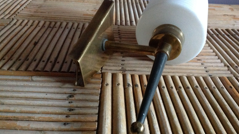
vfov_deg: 30.4
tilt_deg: -28.0
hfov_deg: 51.6
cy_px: 62
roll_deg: -3.4
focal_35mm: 39
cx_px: 122
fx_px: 247
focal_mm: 4.28
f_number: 2.4
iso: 640
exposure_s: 1/15
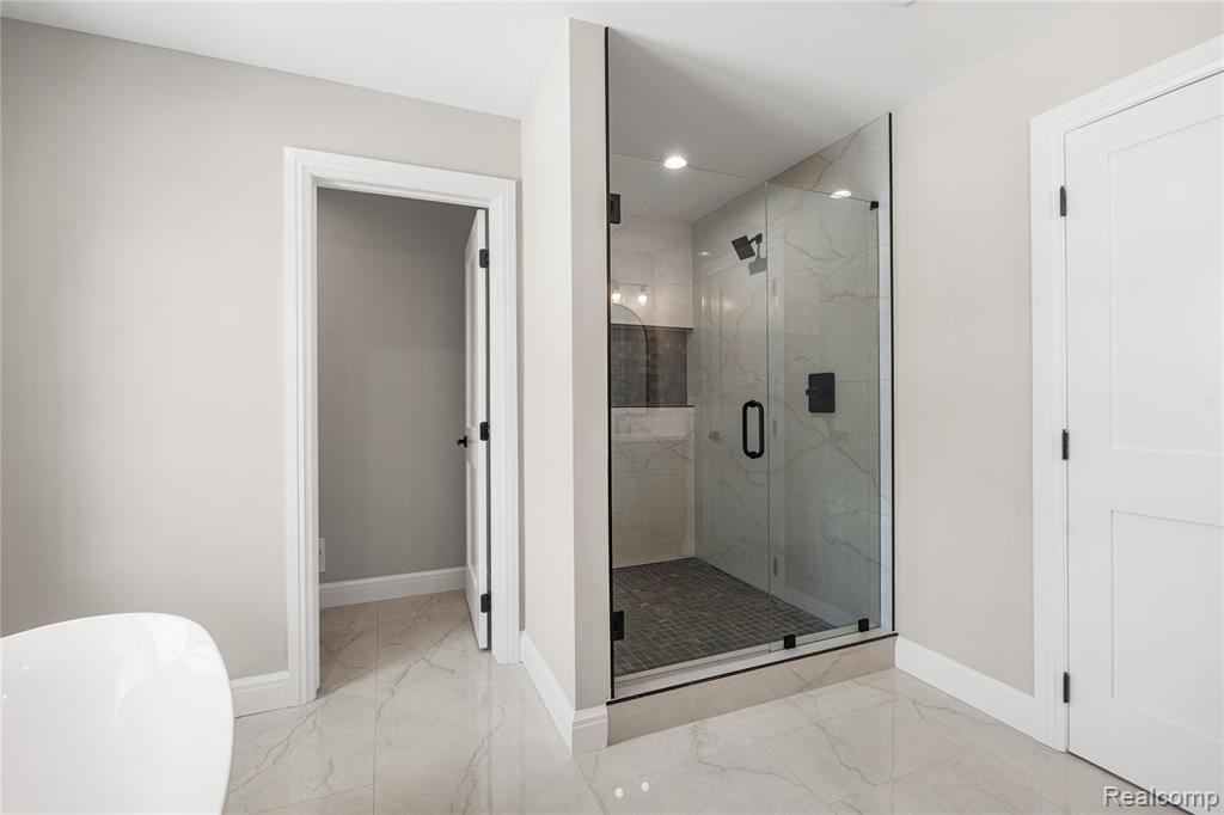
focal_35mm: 16
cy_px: 408
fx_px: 544
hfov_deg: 96.8
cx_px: 612
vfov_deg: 73.7
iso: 250
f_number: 7.1
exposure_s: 1/13
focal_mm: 16
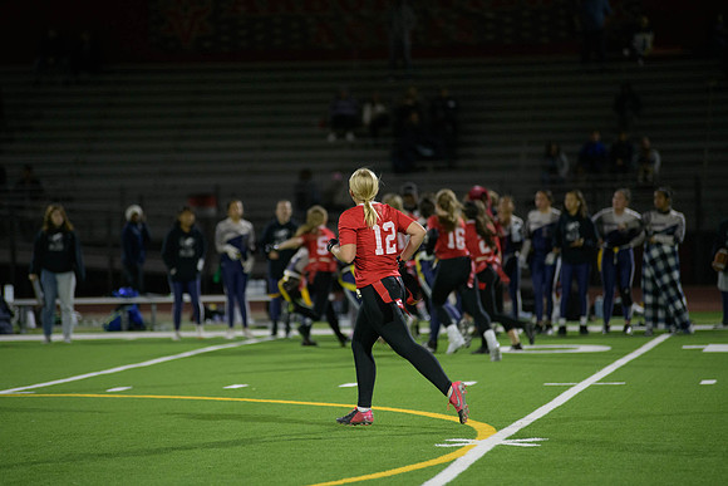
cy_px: 243
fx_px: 4045
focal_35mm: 200
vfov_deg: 6.9
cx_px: 364
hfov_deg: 10.3
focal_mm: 200
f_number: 2.8
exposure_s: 1/640
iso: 2800
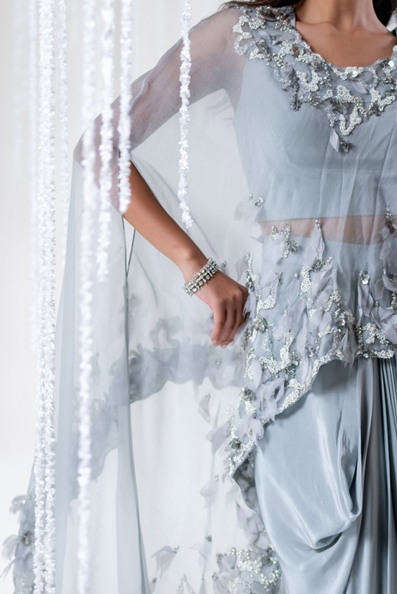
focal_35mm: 130
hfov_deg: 10.5
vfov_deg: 15.7
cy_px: 421
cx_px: 312
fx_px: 2148
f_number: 1.2
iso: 160
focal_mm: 50
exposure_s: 1/320
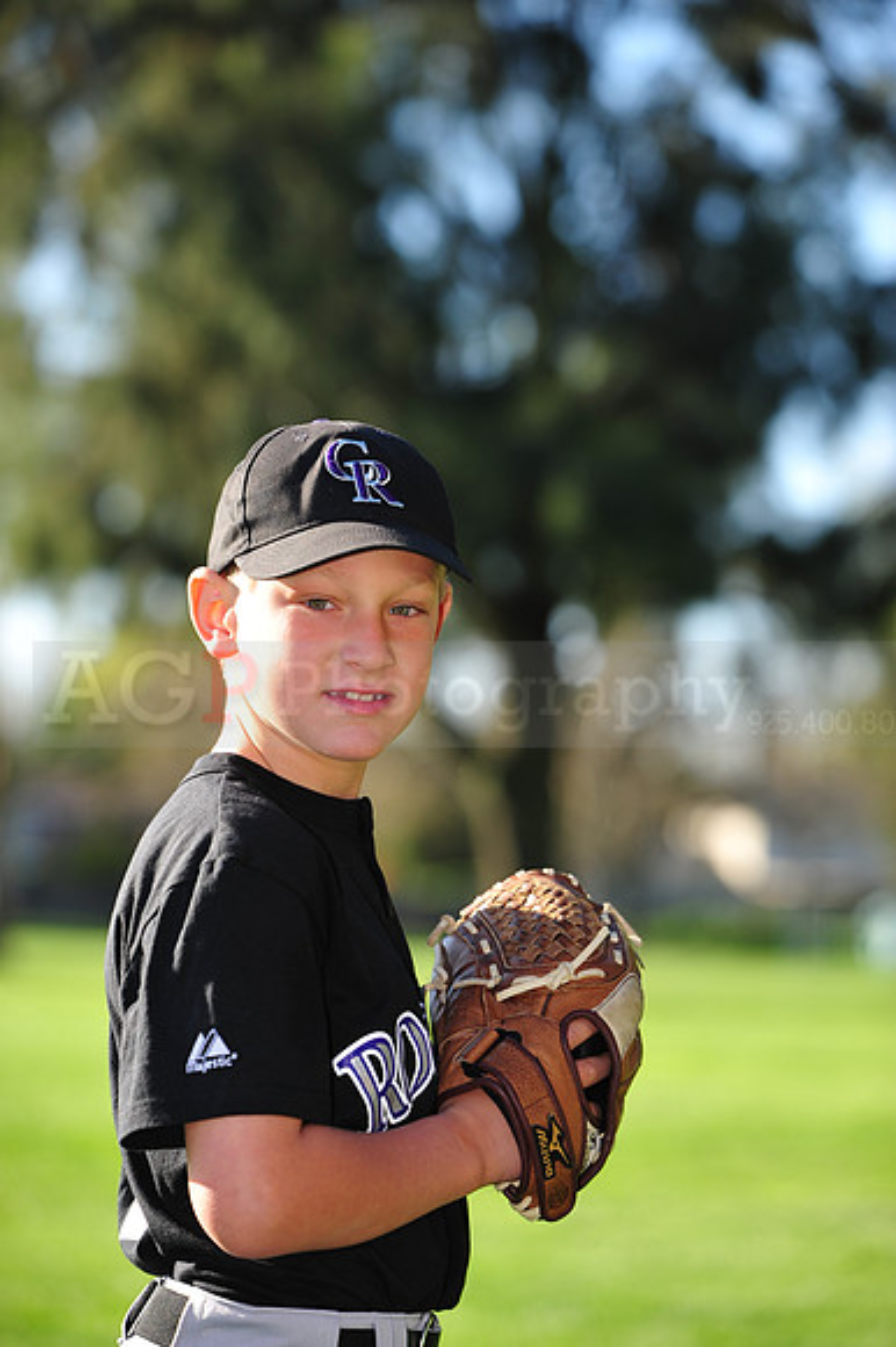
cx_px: 448
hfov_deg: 10.5
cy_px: 674
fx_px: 4859
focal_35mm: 130
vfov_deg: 15.8
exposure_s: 1/500
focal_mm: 130
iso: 200
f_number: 4.5
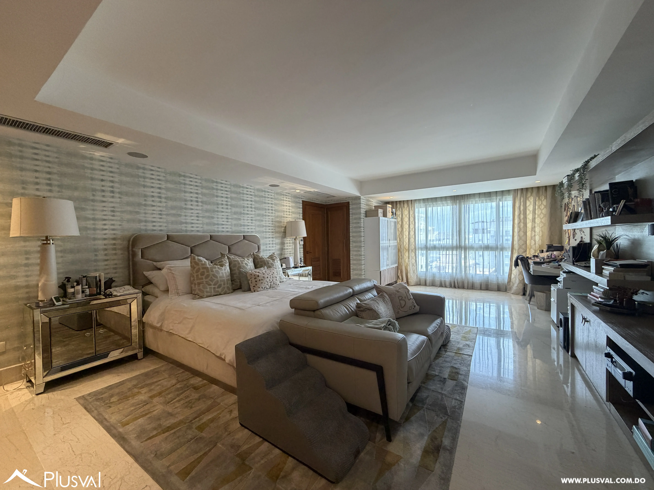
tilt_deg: -1.4
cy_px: 245
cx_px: 327
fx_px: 265
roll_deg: +1.4
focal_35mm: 14
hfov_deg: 102.1
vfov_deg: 85.7
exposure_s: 1/120
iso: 250
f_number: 2.2
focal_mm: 2.22
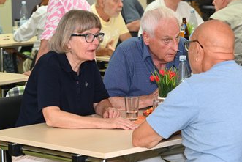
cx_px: 151
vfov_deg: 8.6
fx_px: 1076
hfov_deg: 12.8
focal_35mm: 160
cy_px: 90
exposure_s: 1/60
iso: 1600
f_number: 6.7
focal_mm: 115
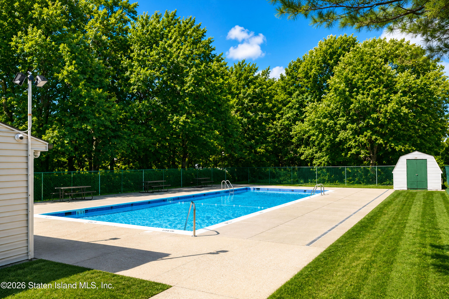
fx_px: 362
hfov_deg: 63.7
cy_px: 150
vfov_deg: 45.0
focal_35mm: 29
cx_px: 224
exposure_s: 1/100
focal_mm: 29
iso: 64
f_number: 8
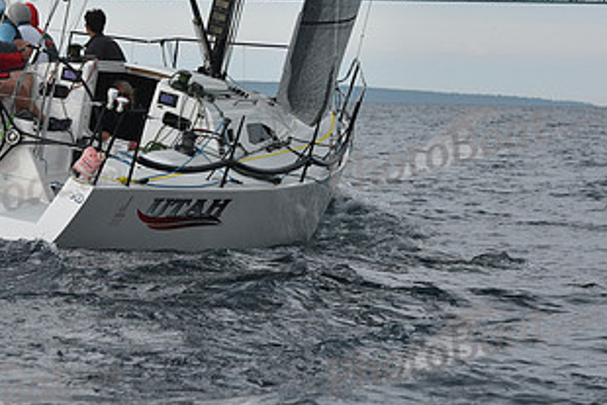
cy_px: 73
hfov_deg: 9.5
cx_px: 225
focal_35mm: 217
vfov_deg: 6.3
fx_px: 3660
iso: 400
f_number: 8
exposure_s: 1/800
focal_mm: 116
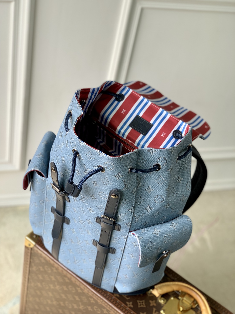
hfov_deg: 28.0
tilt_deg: -42.5
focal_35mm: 52
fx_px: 471
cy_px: 157
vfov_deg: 36.8
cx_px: 118
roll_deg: -14.4
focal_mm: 6
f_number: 2.4
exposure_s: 1/161
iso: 16
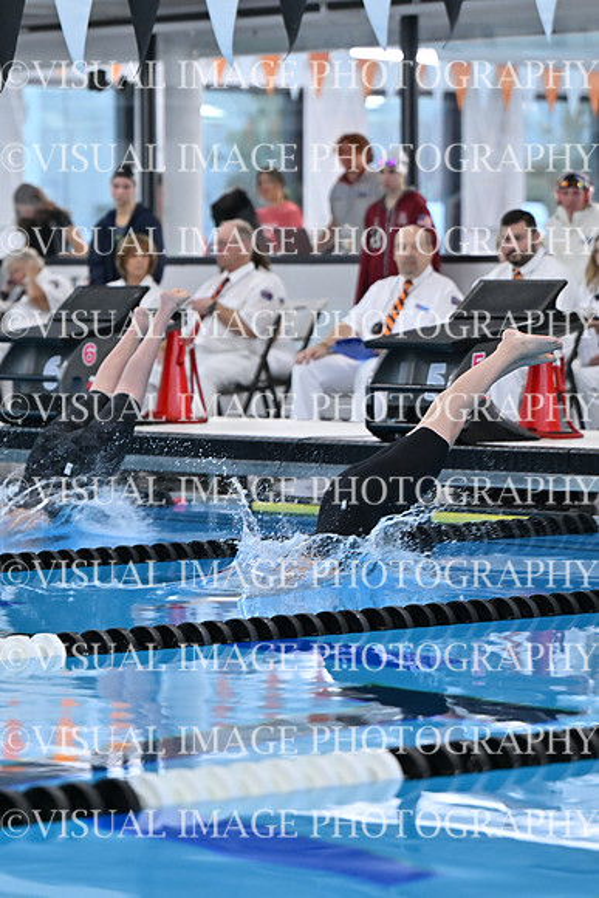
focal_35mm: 157
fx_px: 3916
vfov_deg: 13.1
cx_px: 300
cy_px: 449
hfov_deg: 8.7
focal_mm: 105
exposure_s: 1/1000
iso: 1600
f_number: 2.8
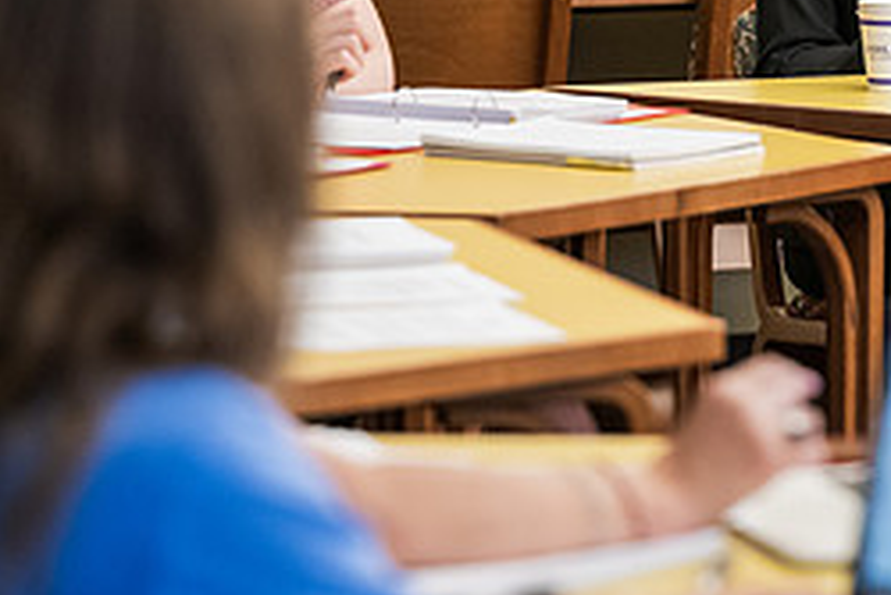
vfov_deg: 6.3
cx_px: 887
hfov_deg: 9.4
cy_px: 148
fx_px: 5398
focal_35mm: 218
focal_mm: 94
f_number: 2.8
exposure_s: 1/200
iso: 1600
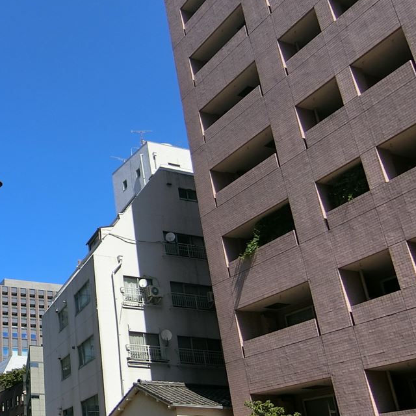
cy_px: 240
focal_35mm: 42
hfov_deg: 35.5
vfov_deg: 39.9
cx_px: -16
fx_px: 571
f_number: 6.9
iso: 80
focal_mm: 4.06
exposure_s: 1/320
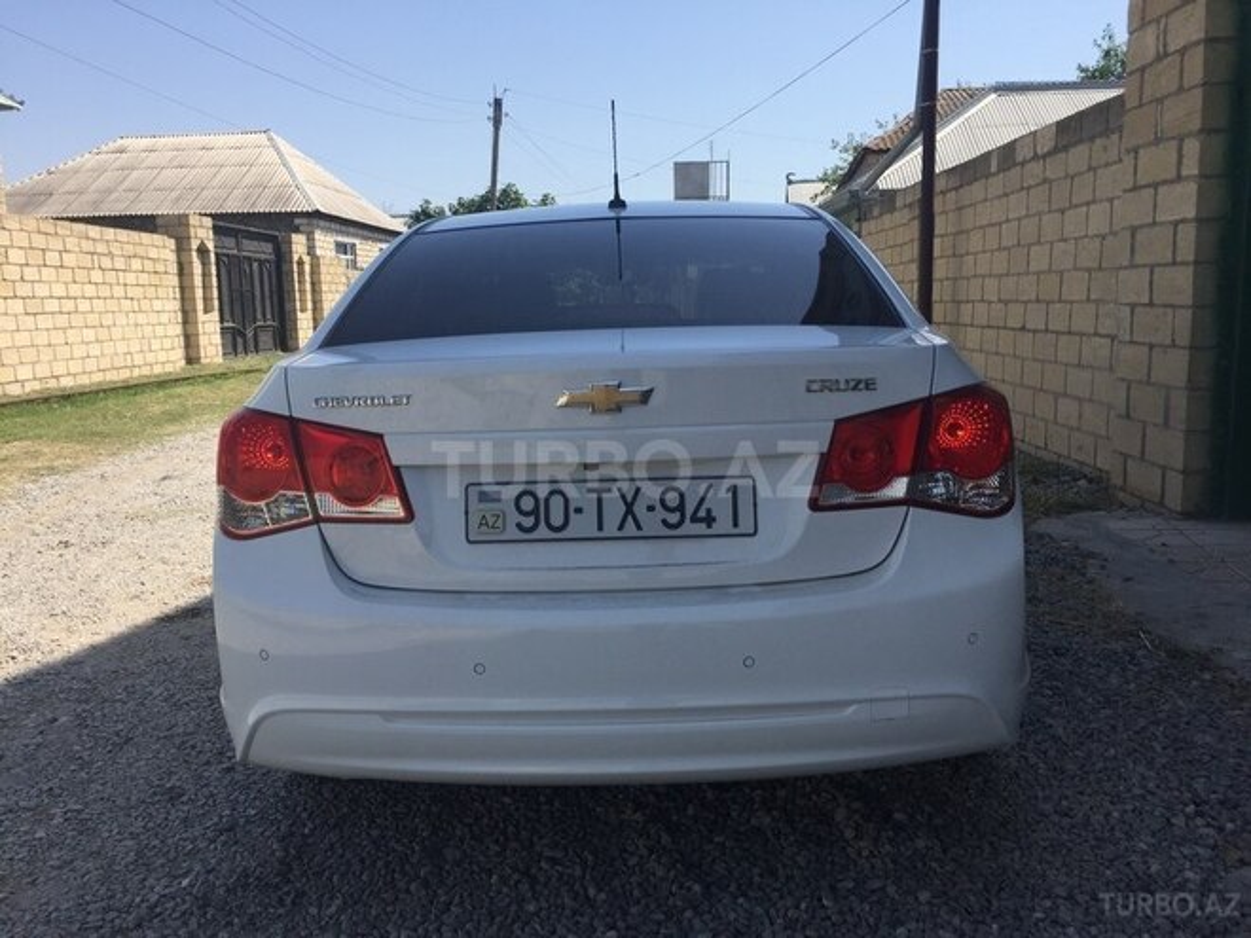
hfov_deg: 61.7
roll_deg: -0.6
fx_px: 1048
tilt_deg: -8.1
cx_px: 626
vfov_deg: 48.2
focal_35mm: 29
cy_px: 469
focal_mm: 4.15
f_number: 2.2
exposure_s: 1/2083
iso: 32
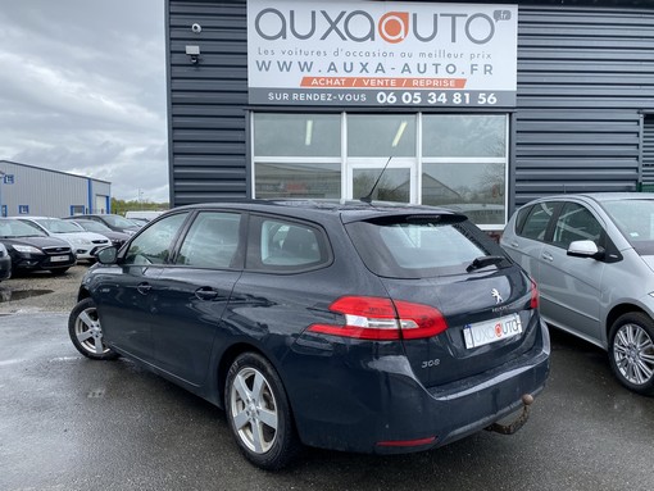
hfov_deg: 67.3
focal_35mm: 26
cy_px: 246
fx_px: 491
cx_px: 327
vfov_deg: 53.1
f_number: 1.8
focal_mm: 4.25
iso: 32
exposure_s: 1/1346
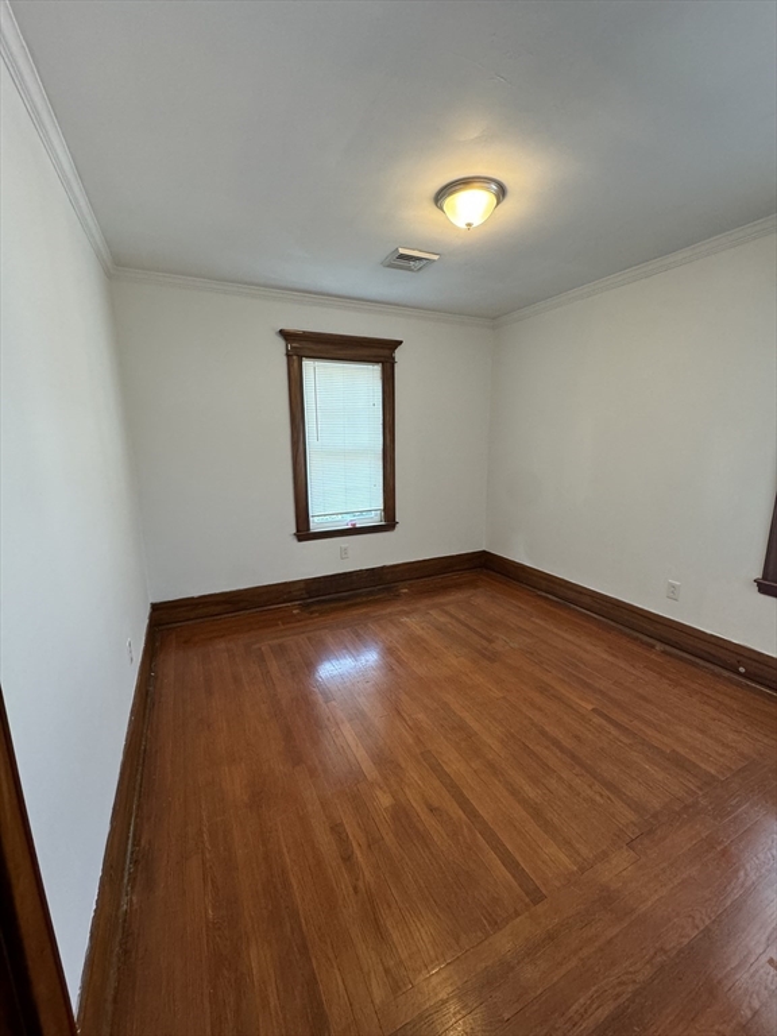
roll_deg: +0.6
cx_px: 388
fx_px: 419
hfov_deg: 85.7
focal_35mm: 14
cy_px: 518
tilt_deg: -11.4
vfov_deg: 102.1
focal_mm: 2.22
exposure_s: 1/120
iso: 250
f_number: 2.2
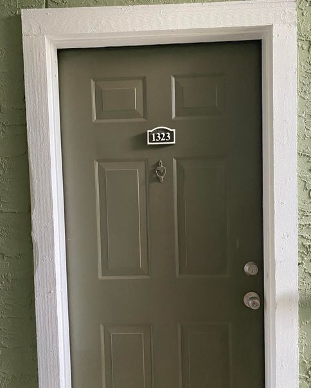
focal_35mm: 28
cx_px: 156
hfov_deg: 51.6
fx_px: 322
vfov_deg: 62.1
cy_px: 209
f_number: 1.8
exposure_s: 1/40
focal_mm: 4.25
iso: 500
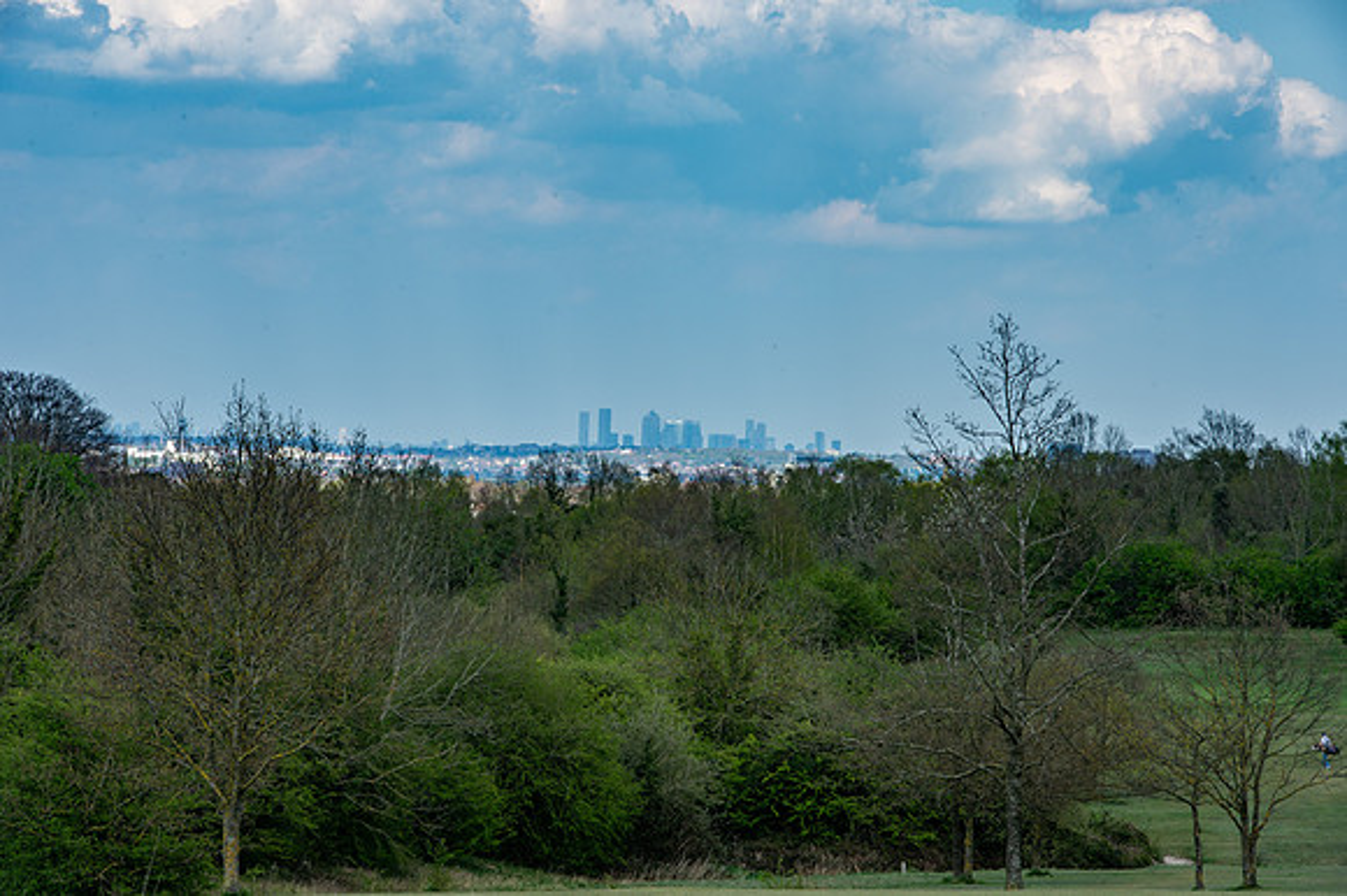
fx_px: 6964
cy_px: 448
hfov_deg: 11.0
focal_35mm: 186
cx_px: 674
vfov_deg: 7.4
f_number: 14
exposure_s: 1/100
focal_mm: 185
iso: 110
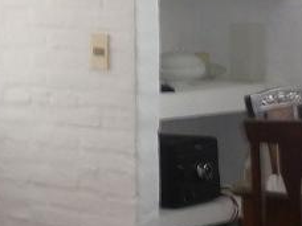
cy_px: 97
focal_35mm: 147
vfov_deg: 10.1
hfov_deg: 13.4
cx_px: 205
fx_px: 1282
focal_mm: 5
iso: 125
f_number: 2.8
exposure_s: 1/30
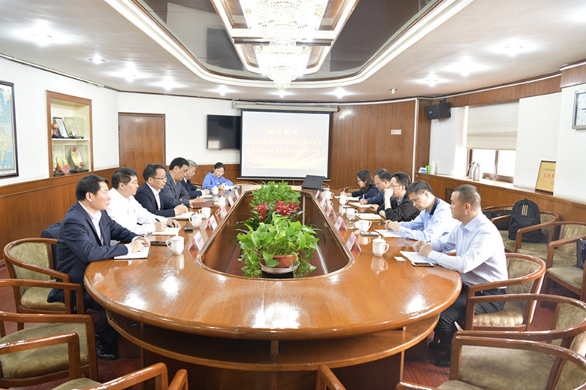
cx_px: 293
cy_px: 195
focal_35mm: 27
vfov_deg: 47.9
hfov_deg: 67.4
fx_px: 439
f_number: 4
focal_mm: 27
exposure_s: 1/15
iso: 500
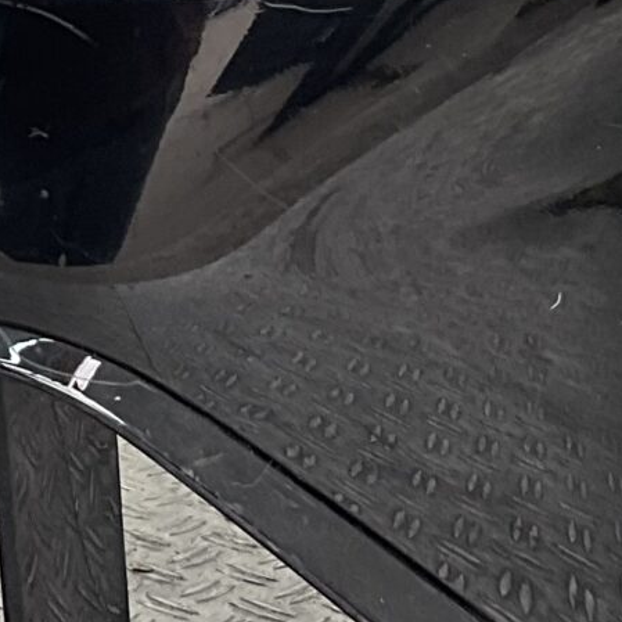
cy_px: -129
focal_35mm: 146
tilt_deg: -9.7
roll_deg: -1.5
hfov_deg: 11.4
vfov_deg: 11.7
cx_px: -338
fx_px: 2968
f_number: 1.8
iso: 20
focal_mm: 3
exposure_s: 1/100
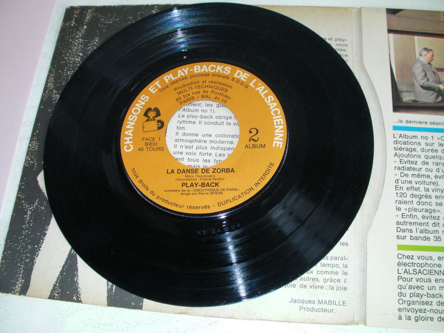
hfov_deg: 49.0
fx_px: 487
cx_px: 222
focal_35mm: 38
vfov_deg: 37.7
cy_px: 166
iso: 137
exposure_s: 1/30
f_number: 5.6
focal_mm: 6.3
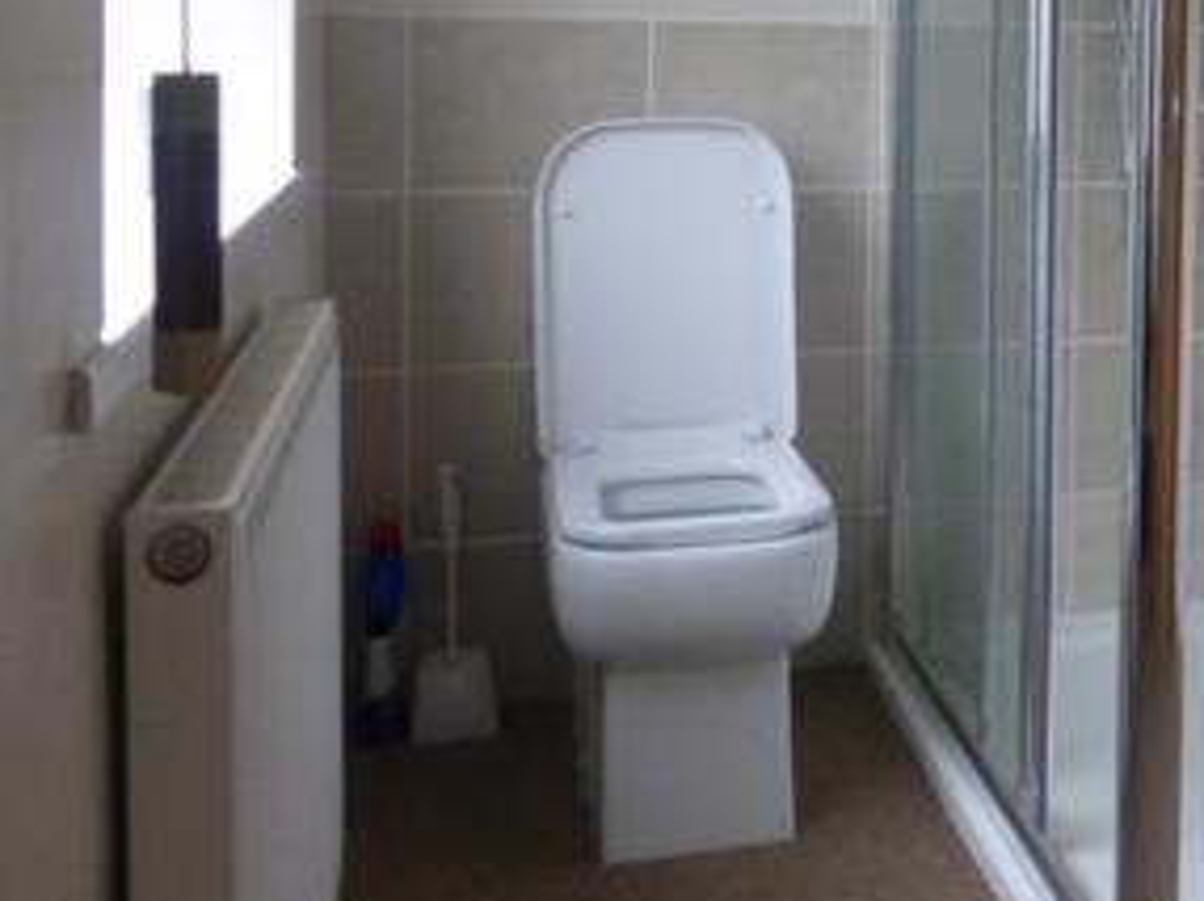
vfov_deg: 27.4
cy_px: 65
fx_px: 1772
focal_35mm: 51
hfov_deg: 34.6
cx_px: 1160
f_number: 3.3
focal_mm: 4.3
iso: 400
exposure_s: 1/40
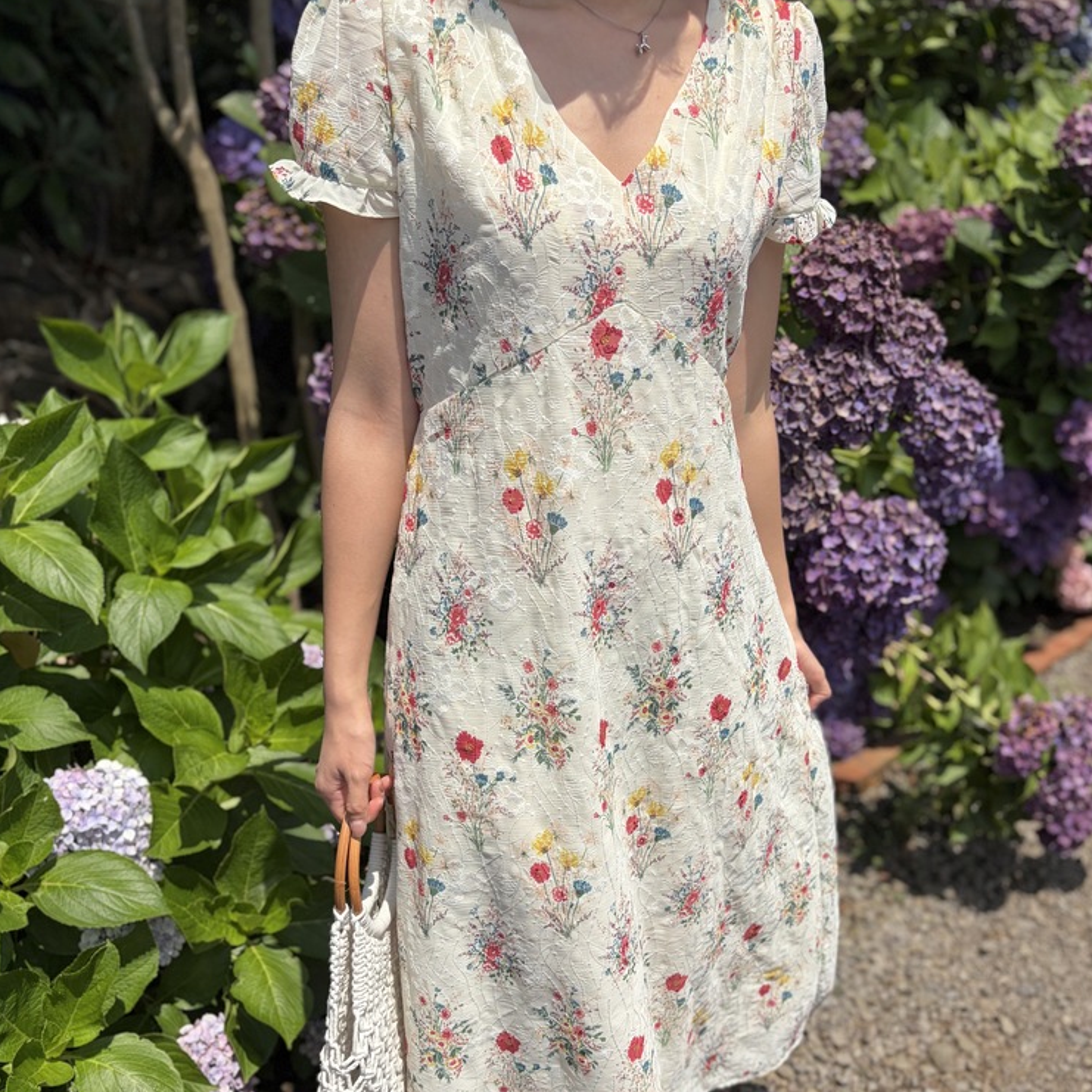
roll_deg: +0.3
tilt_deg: -24.6
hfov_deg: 52.5
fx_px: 1106
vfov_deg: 52.2
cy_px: 651
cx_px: 550
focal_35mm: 31
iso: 50
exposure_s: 1/8850
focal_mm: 5.96
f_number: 1.6
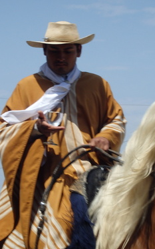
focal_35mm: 128
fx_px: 865
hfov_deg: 10.2
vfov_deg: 16.3
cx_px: 76
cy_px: 124
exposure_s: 1/125
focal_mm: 16.1
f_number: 13
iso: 125
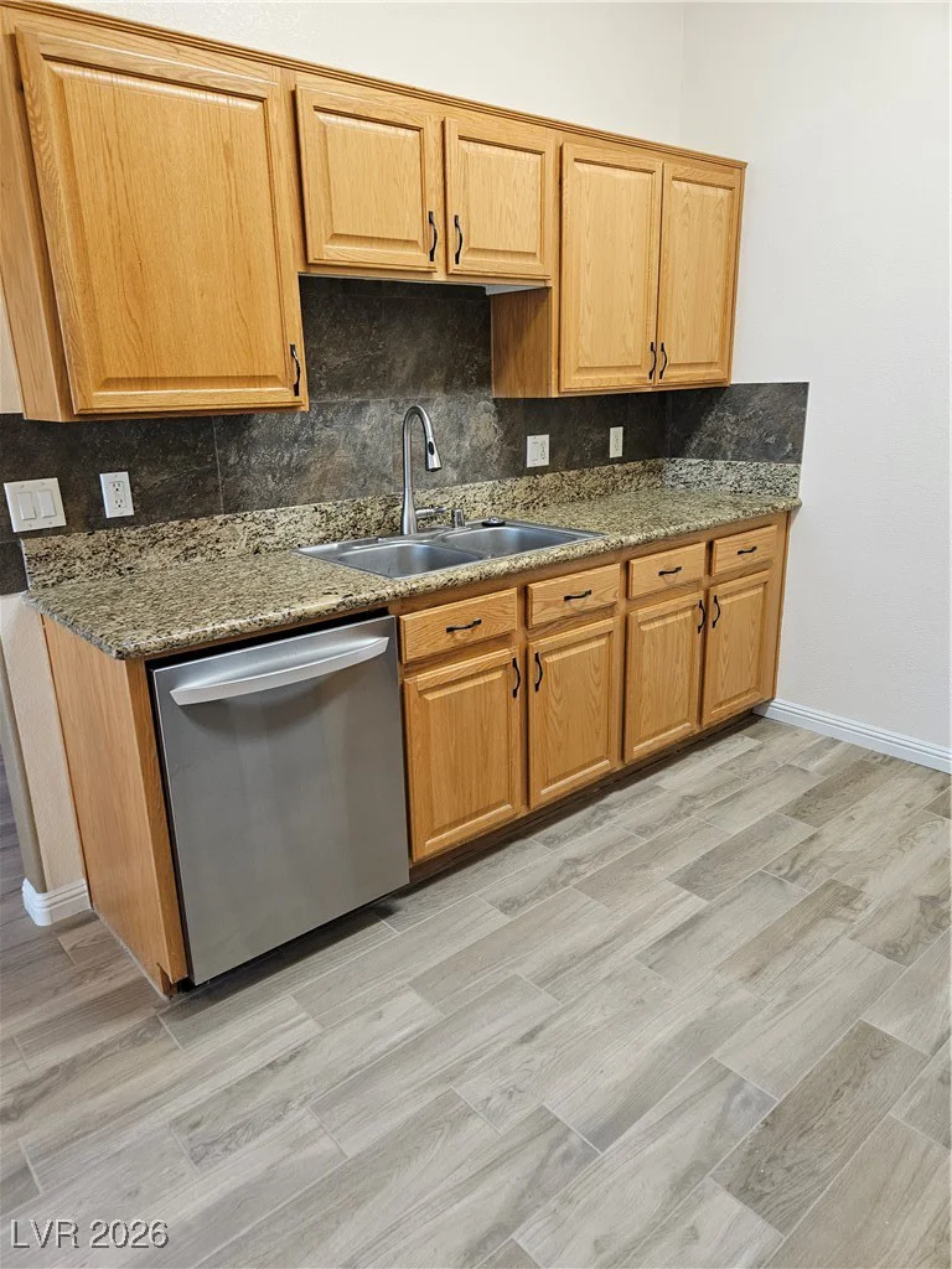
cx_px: 476
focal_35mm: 23
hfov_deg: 58.9
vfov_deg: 73.9
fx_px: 843
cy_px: 634
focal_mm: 5.4
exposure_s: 1/120
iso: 400
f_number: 1.8
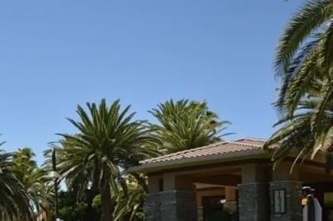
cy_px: 262
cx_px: 21
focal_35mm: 76
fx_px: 702
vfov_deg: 17.1
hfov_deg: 25.7
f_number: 8
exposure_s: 1/320
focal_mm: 20
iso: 100
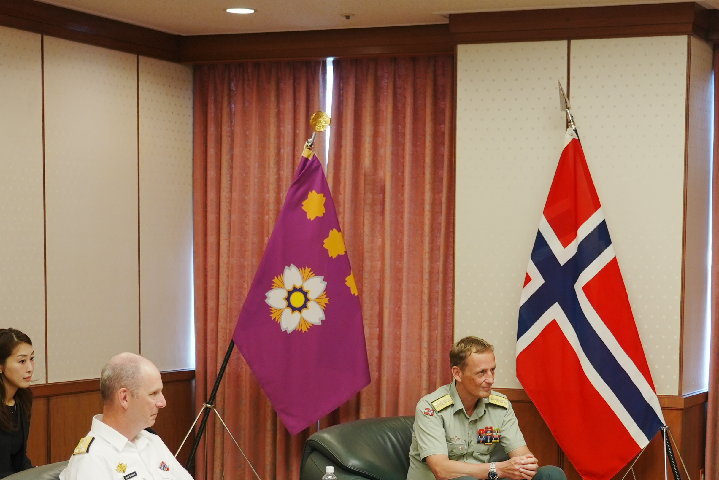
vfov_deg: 17.5
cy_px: 409
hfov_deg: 26.2
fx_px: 1539
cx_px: 441
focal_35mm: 77
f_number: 4
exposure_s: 1/200
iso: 1600
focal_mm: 44
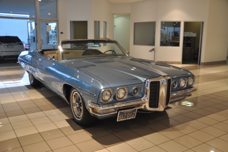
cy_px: 76
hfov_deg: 57.3
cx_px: 114
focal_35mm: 33
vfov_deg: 39.9
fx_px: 209
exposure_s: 1/60
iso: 320
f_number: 3.8
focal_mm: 22
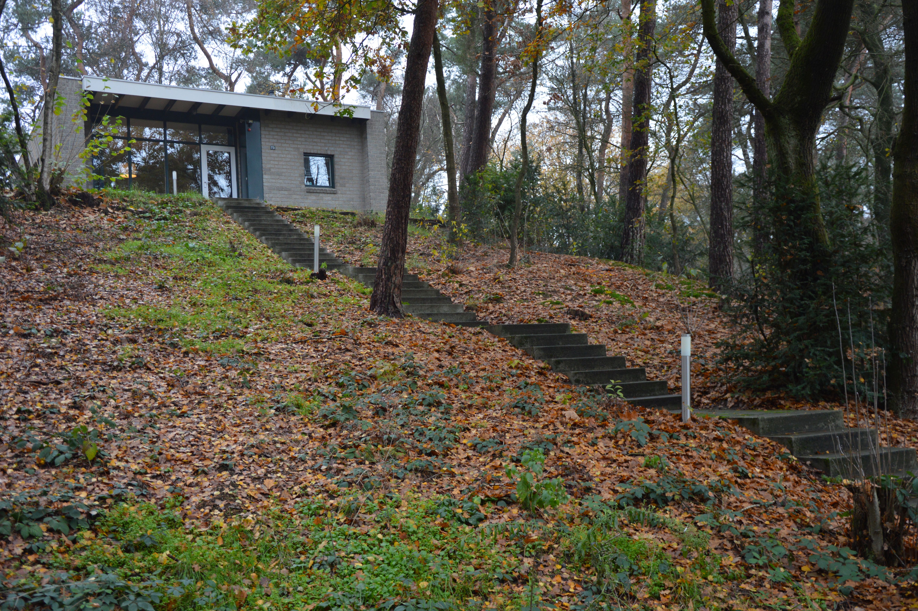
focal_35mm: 38
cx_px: 459
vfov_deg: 35.4
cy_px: 306
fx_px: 955
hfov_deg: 51.3
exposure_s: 1/40
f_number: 4
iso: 400
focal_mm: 25
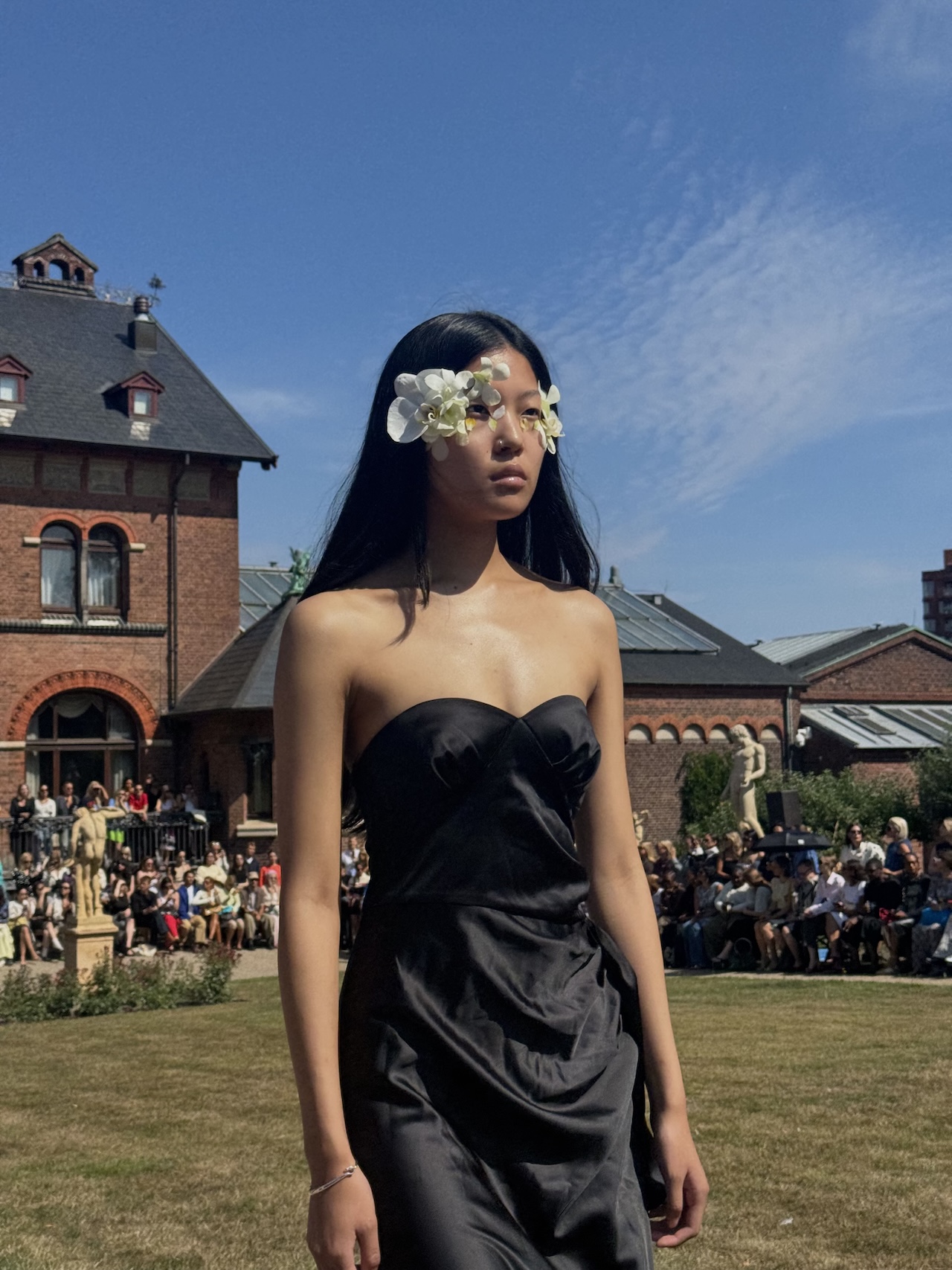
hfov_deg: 30.3
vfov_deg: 39.7
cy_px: 635
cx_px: 476
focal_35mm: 48
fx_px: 1760
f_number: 1.78
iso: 64
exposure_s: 1/5848
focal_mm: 6.76
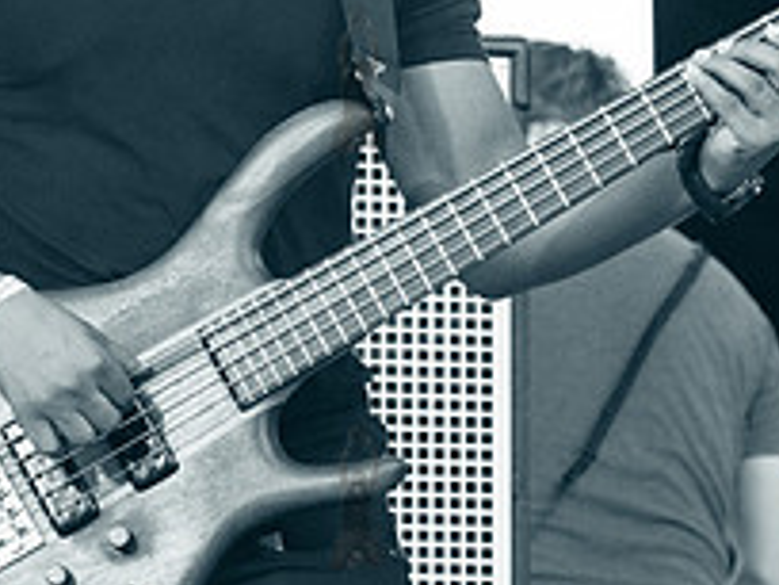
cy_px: 0
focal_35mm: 316
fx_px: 7111
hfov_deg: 6.3
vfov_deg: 4.7
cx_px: 231
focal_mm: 92
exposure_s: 1/640
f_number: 2.8
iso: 1250
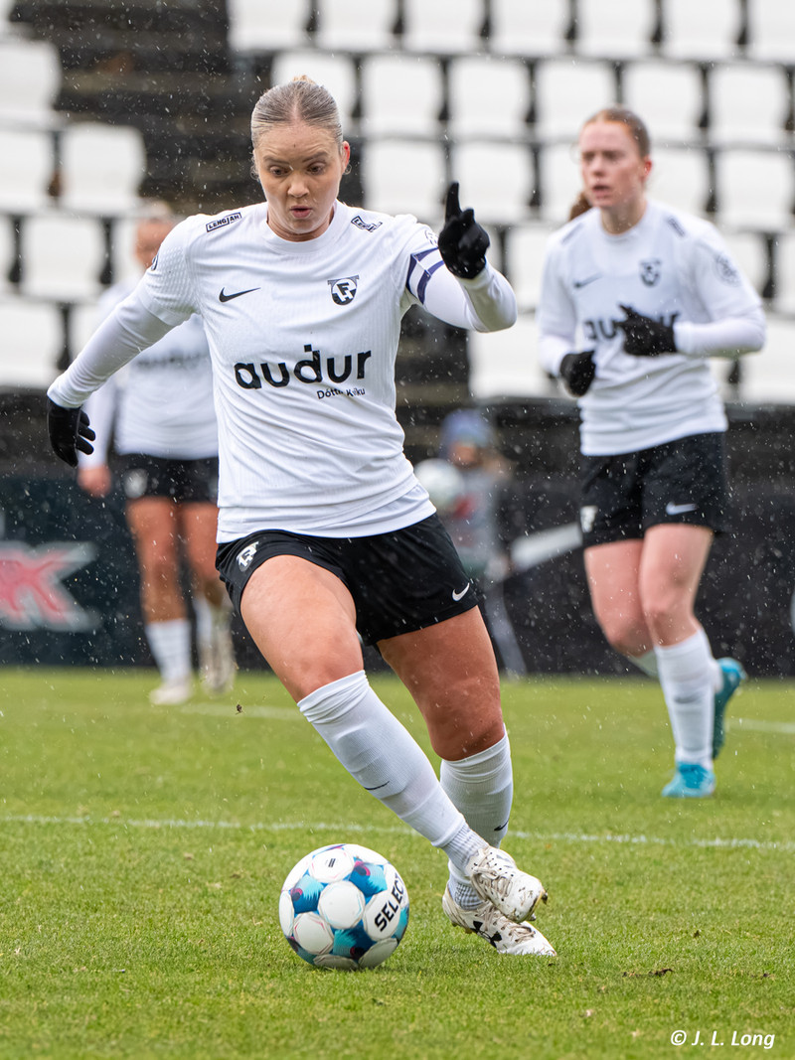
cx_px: 396
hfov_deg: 2.7
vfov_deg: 3.6
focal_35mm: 555
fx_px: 16996
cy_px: 512
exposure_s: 1/800
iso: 2500
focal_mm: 360
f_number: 6
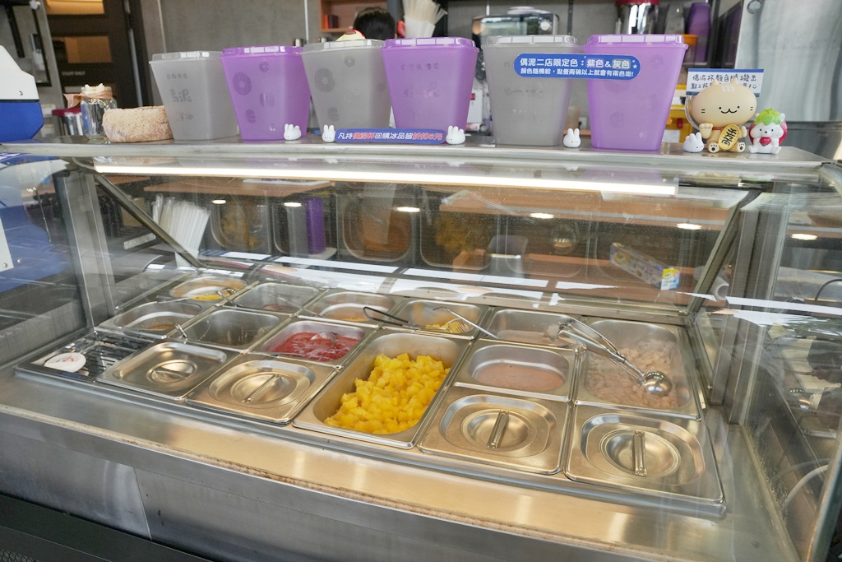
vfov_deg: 53.1
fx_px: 561
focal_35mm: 24
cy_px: 281
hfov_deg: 73.7
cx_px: 421
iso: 2500
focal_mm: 24
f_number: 8
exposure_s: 1/500
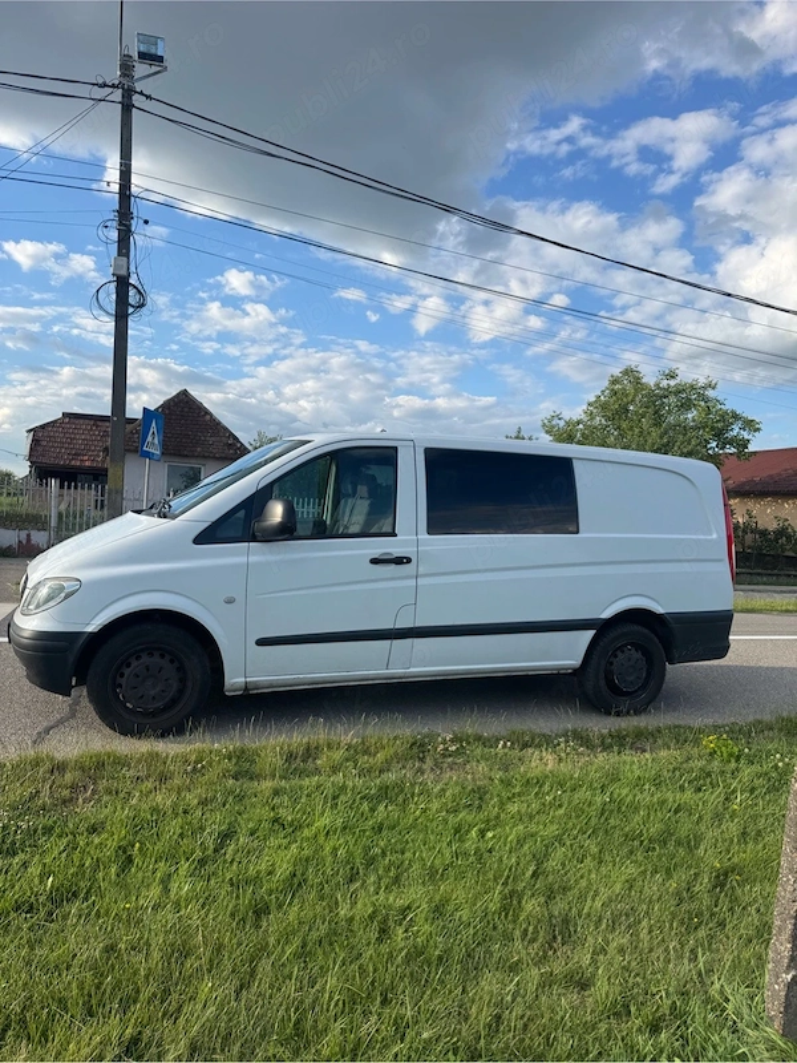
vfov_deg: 71.6
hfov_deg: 56.8
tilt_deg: -2.0
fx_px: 737
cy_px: 532
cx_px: 398
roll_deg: -3.4
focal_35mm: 24
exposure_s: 1/2710
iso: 80
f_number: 1.78
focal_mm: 6.76
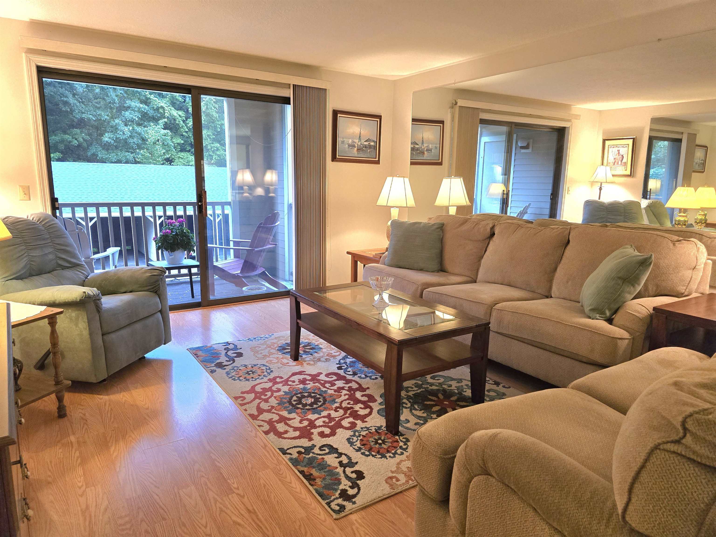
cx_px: 358
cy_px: 268
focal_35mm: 23
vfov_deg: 58.9
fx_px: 476
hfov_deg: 73.9
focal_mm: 6.3
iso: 500
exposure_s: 1/120
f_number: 1.7
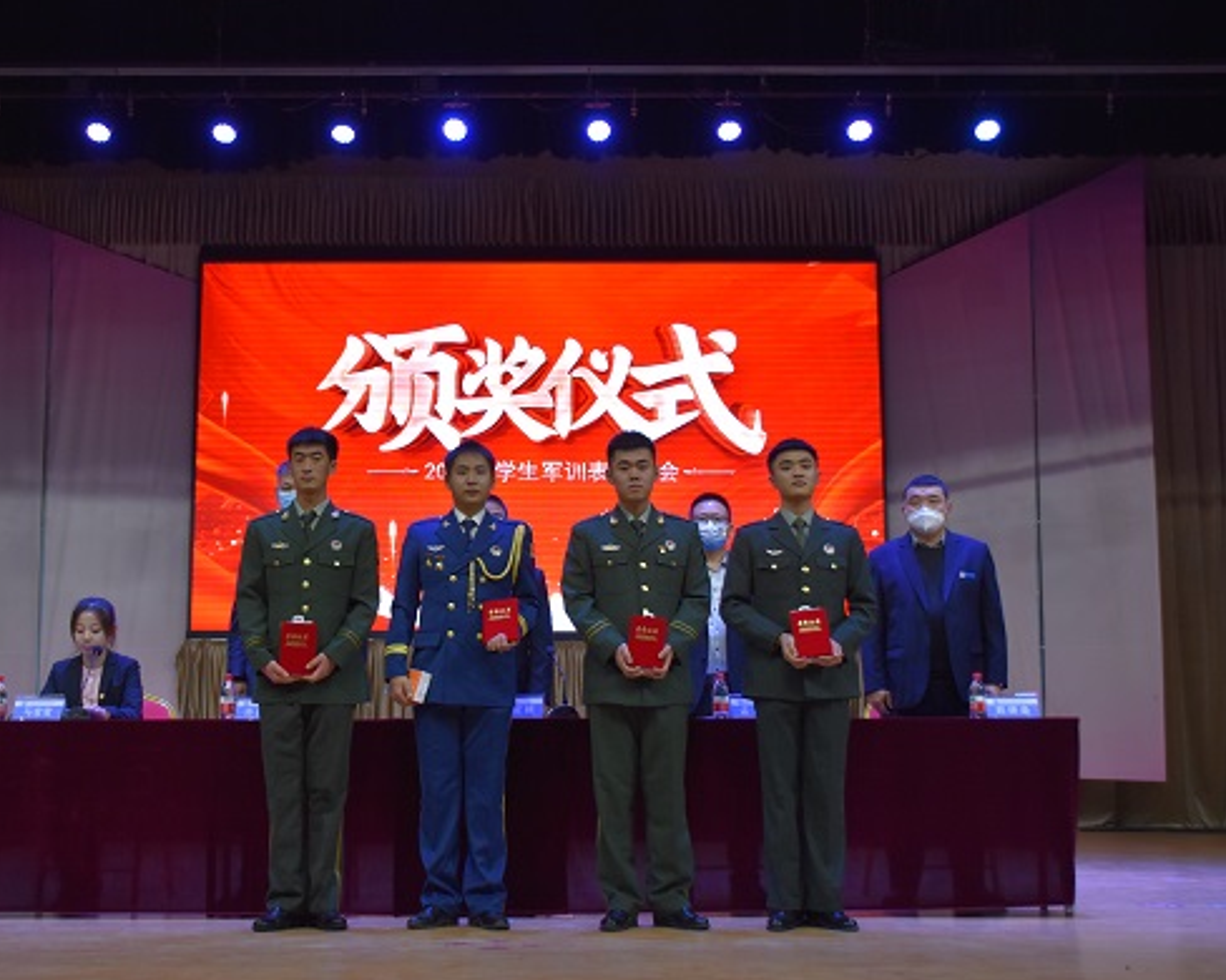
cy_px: 490
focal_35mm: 45
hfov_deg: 41.1
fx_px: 1632
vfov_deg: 33.4
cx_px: 553
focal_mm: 26
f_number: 4
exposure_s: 1/200
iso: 800
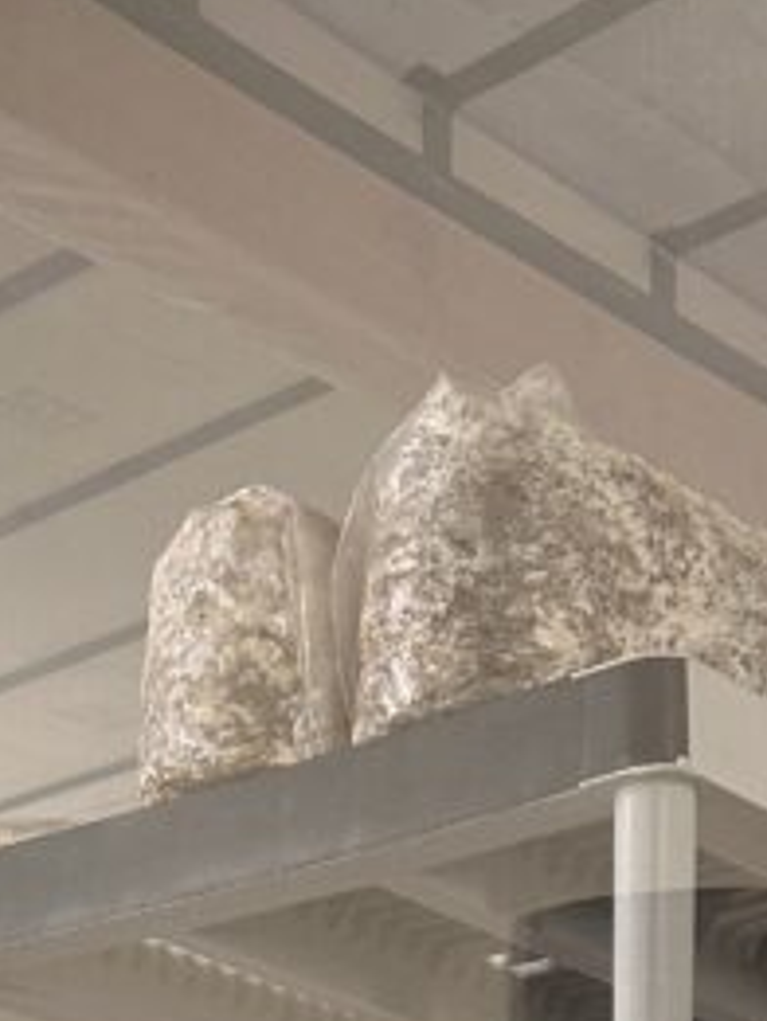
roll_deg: +0.6
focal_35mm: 94
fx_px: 2775
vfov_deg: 17.2
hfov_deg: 15.7
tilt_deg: -1.6
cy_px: 1831
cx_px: 485
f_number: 1.78
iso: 160
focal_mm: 6.86
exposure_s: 1/60
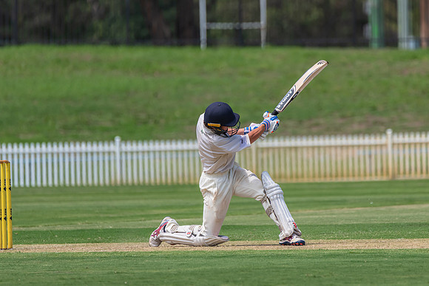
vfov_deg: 2.4
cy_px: 137
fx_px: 6907
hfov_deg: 3.6
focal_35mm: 580
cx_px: 244
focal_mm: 500
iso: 640
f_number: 7.1
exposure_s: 1/2000
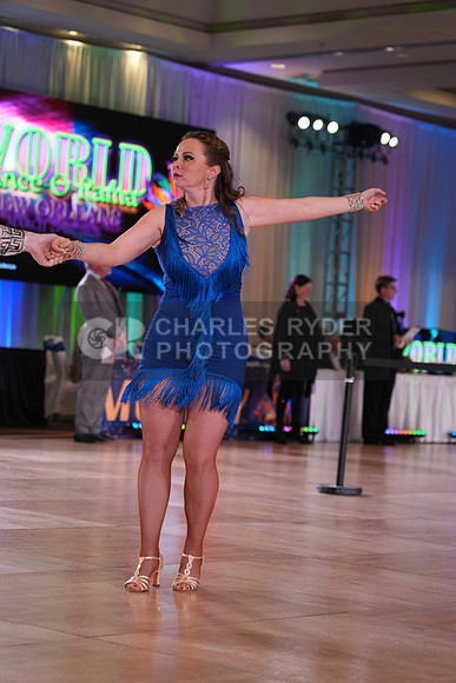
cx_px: 228
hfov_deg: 14.9
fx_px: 1747
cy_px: 342
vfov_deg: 22.1
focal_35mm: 92
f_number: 4
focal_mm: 92
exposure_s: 1/320
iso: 1250
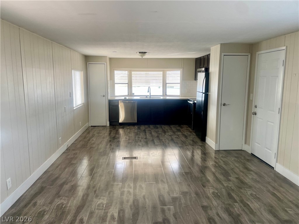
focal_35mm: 26
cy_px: 112
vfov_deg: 53.1
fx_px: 225
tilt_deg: -12.5
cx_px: 150
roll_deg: -0.3
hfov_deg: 67.3
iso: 100
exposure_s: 1/121
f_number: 1.6
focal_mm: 4.2
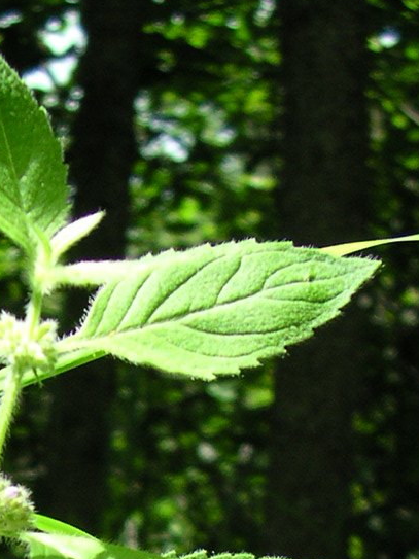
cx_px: -3
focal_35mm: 109
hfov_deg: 13.4
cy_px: 783
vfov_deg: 16.7
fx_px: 1760
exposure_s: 1/320
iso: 100
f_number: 2.7
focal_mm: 5.6
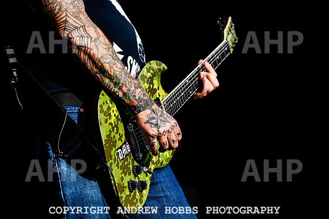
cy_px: 110
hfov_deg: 10.3
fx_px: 1828
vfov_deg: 6.9
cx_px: 164
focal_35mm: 200
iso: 320
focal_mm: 200
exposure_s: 1/2000
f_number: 4.5
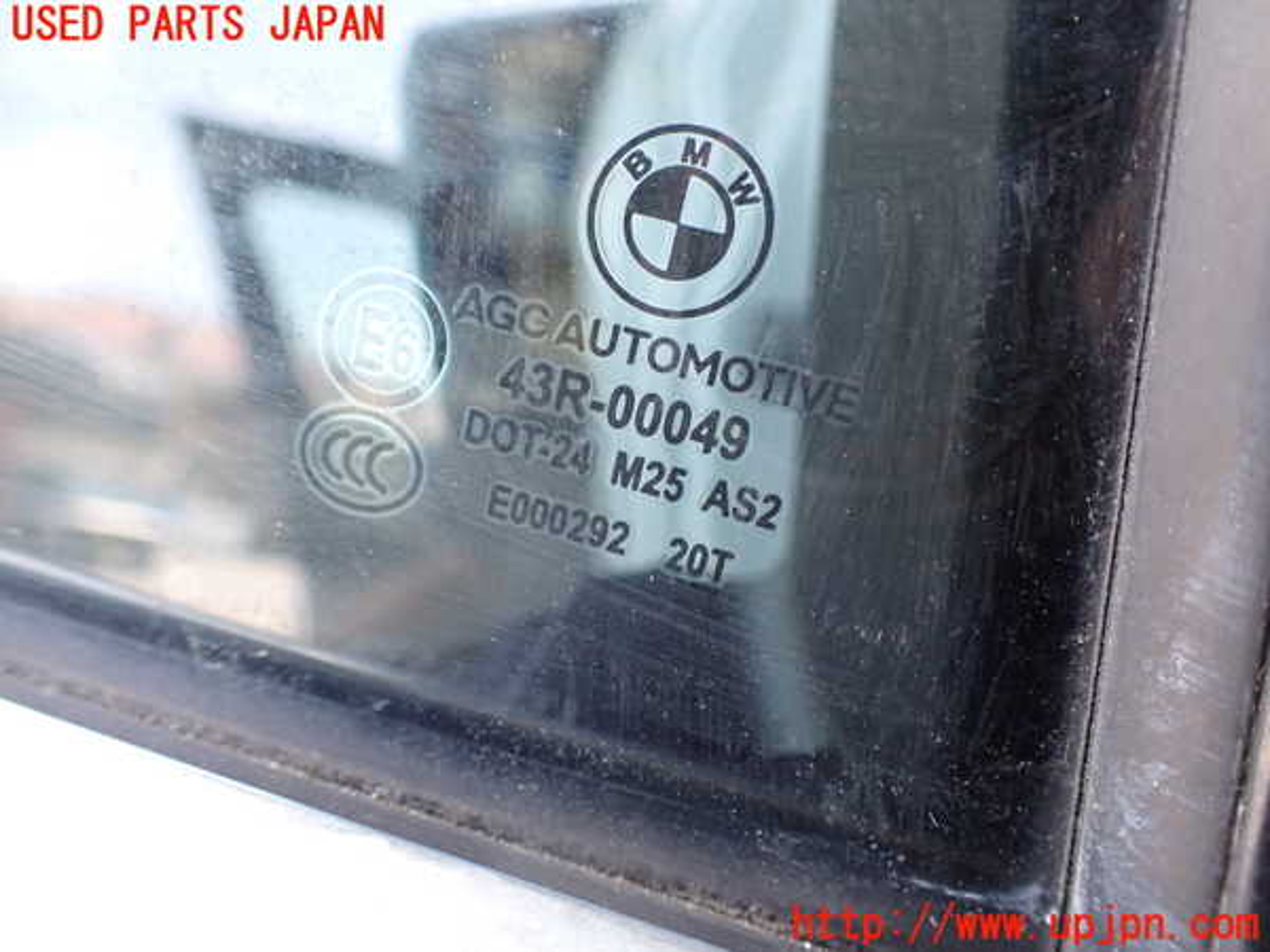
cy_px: 476
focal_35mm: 30
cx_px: 635
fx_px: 1101
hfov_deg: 60.0
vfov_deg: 46.8
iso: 250
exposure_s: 1/125
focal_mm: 5.4
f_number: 2.3
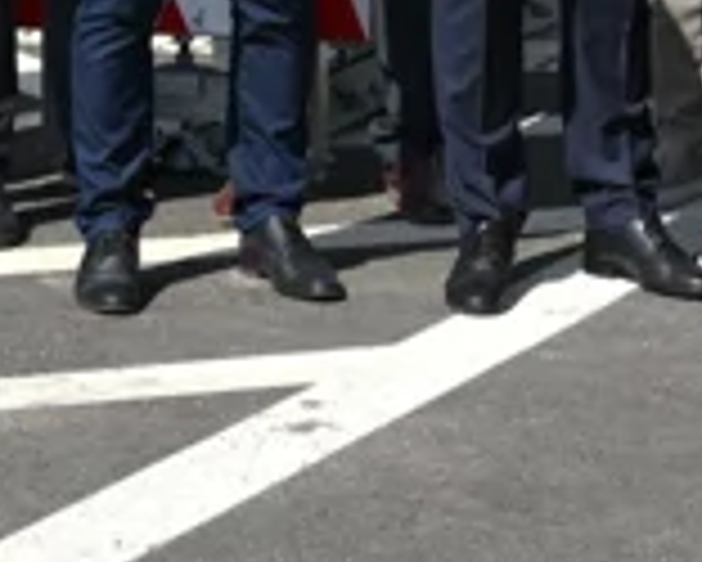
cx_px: 608
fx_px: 4345
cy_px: -468
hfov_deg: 9.2
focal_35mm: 209
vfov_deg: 7.2
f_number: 3.5
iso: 50
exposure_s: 1/800
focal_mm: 29
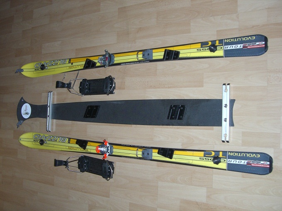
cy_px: 106
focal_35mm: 38
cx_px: 141
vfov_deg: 37.7
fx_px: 310
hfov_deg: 49.0
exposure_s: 1/60
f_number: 2.7
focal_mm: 6.2
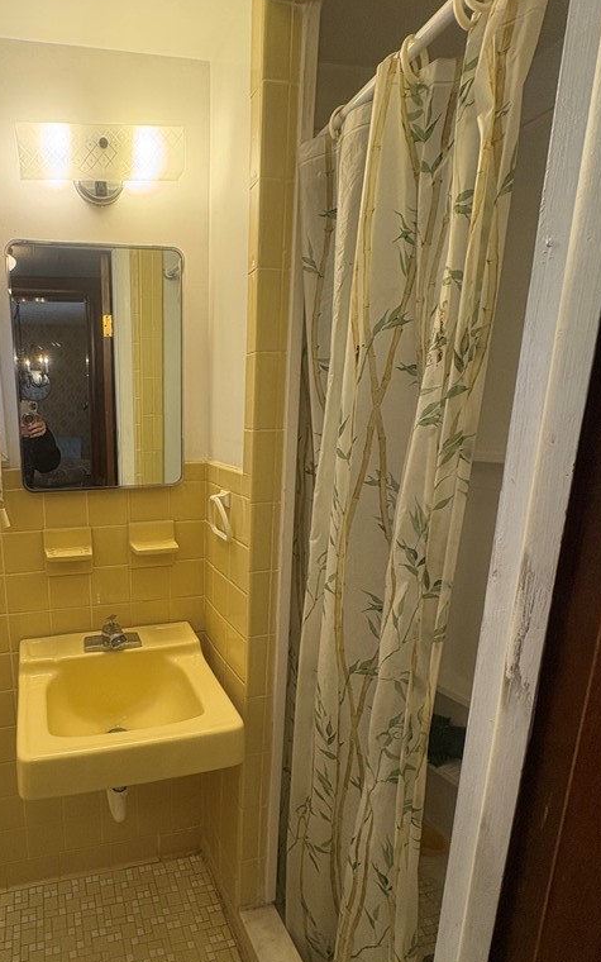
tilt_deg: -12.1
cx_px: 151
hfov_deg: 56.7
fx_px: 524
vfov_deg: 84.8
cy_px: 533
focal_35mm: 20
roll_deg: +1.1
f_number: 2.2
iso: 125
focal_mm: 2.22
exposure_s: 1/60
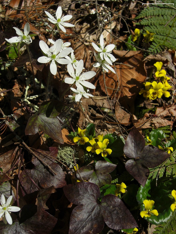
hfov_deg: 35.1
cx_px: 82
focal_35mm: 41
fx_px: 278
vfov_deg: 45.7
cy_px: 124
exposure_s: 1/400
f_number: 8
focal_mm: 7.9
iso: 80
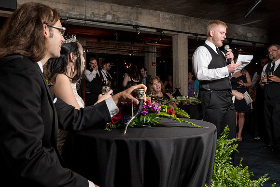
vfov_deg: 40.0
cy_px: 94
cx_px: 140
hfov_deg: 57.2
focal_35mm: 33
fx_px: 257
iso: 2000
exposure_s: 1/200
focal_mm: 22
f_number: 5.6
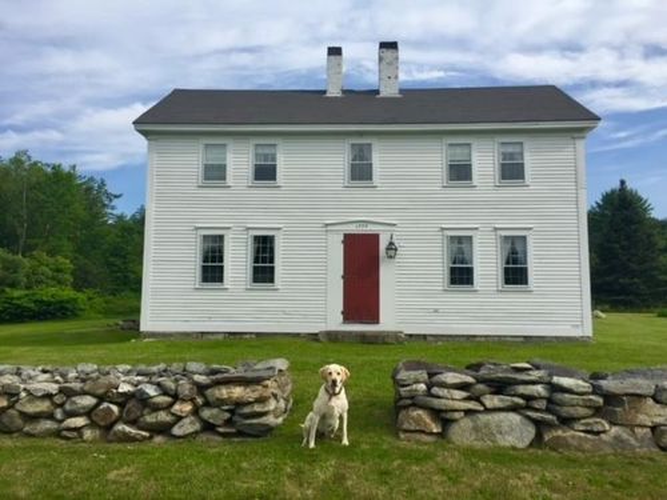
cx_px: 334
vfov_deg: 48.2
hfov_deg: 61.7
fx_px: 559
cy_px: 250
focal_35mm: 29
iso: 32
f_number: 2.2
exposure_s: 1/1883
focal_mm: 4.15
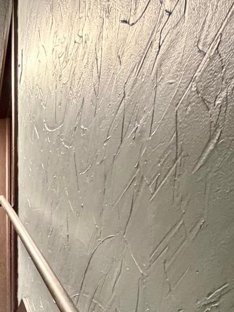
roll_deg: +0.3
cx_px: -124
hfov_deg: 25.0
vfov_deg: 28.6
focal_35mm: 43
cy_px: 466
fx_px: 388
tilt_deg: -0.5
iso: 1250
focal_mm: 2.22
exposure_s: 1/40
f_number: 2.2
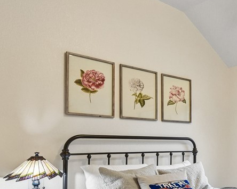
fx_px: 273
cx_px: 256
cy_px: 147
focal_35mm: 39
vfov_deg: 37.1
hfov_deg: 39.2
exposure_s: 1/15
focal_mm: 17
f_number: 8
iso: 2500
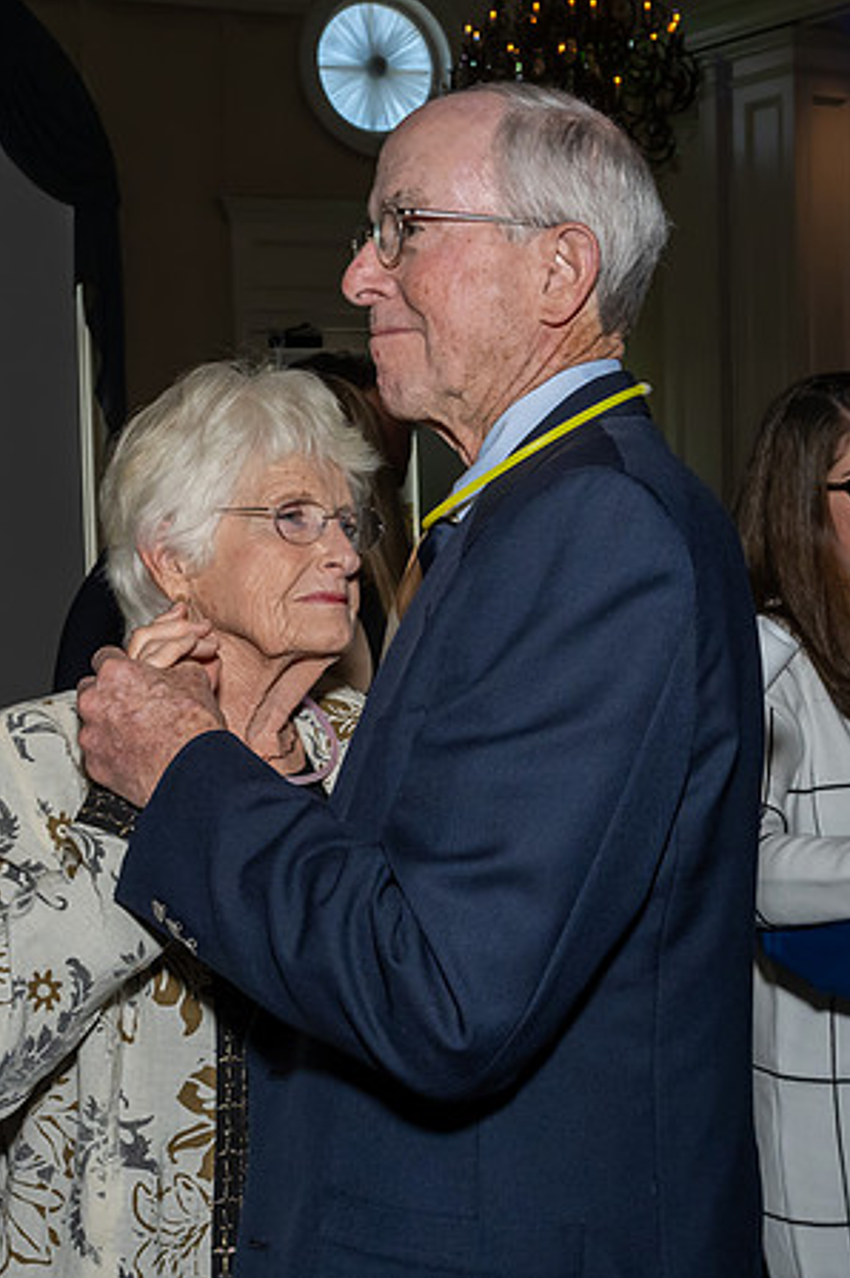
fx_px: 1915
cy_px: 562
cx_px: 416
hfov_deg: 25.0
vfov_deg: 36.8
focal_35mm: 54
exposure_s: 1/250
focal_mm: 20
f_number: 7.1
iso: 1000
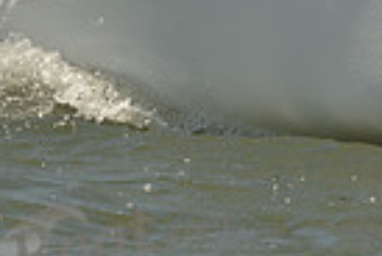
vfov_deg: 1.6
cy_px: -205
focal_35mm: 845
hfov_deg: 2.4
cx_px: 376
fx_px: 8986
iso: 280
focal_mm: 200
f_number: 10
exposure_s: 1/1250
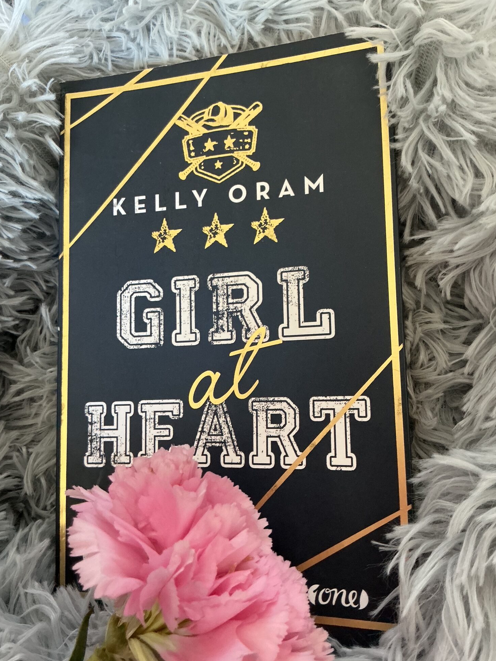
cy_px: 324
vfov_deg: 60.0
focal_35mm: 30
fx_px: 573
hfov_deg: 46.8
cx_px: 255
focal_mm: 3
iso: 250
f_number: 1.8
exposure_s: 1/40
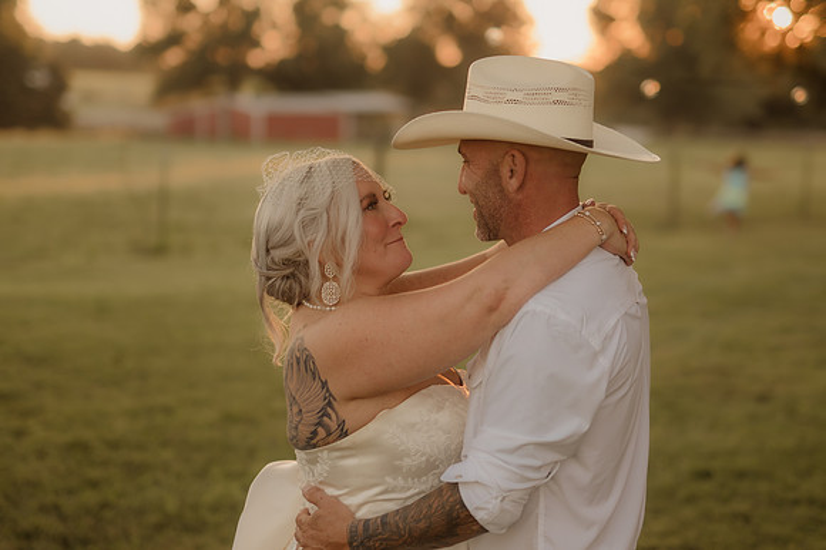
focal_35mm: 75
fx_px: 1720
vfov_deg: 18.2
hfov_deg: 27.0
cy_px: 275
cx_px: 413
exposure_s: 1/400
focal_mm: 50
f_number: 2.8
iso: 200
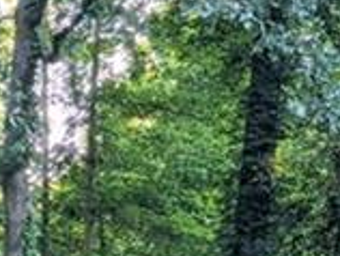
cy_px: 527
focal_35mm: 155
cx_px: -486
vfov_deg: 9.0
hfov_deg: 10.8
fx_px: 1525
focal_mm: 6.9
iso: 21
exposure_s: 1/59
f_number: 1.68
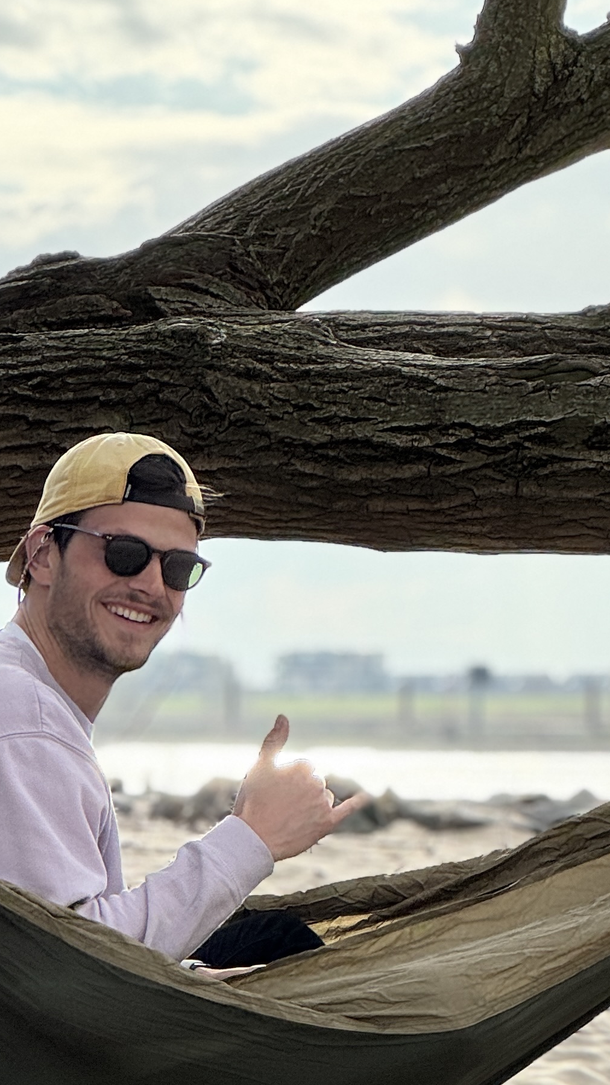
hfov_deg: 6.5
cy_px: 908
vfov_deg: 11.4
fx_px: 5406
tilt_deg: -2.2
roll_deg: -0.1
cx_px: 121
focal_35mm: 188
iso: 25
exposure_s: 1/690
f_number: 2.8
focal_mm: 9
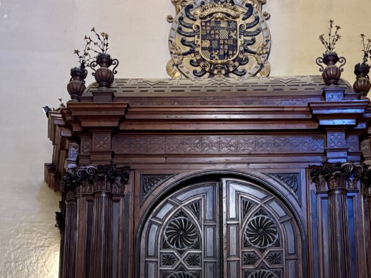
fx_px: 557
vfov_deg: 27.4
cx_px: 238
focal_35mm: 52
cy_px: 230
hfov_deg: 36.5
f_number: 1.6
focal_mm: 5.96
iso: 640
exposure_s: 1/25
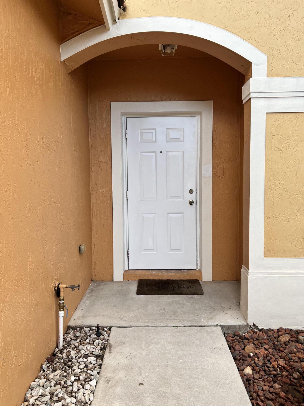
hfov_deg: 53.1
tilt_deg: -2.4
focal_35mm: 26
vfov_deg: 67.3
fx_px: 304
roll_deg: +0.7
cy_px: 203
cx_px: 152
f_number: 1.5
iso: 50
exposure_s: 1/957
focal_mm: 5.7
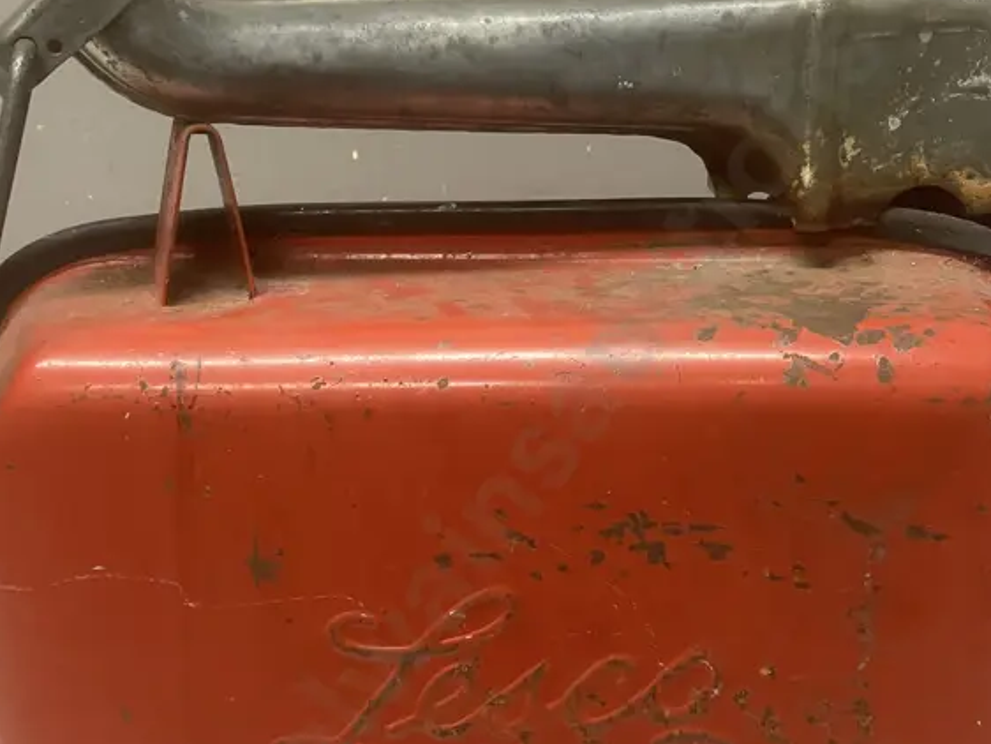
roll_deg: +1.0
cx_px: 529
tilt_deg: -19.9
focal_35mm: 51
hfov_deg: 37.5
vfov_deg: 28.5
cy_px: 474
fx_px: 1461
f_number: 1.8
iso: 125
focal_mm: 3.99
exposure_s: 1/50
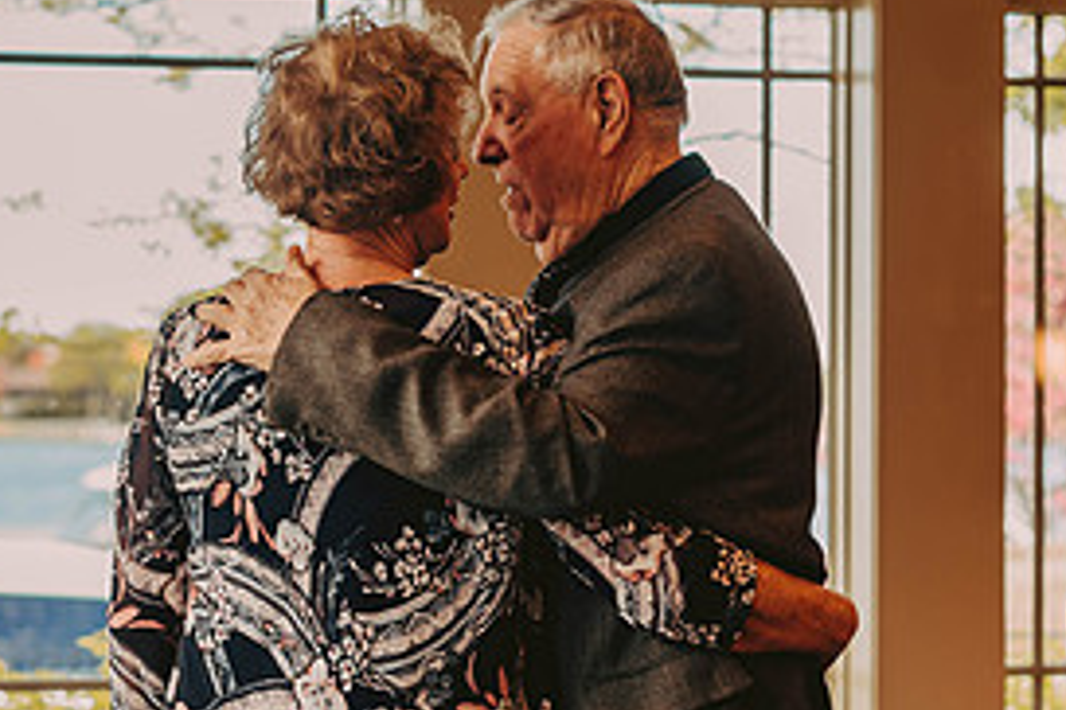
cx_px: 476
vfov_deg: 10.6
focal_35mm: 129
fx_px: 3820
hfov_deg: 15.9
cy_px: 323
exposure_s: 1/320
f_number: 2.2
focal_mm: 50
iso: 200
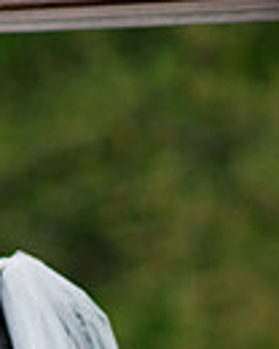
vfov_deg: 4.6
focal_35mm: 414
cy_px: 583
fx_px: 4269
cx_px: -98
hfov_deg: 3.7
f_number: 1.4
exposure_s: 1/250
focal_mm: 85
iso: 400
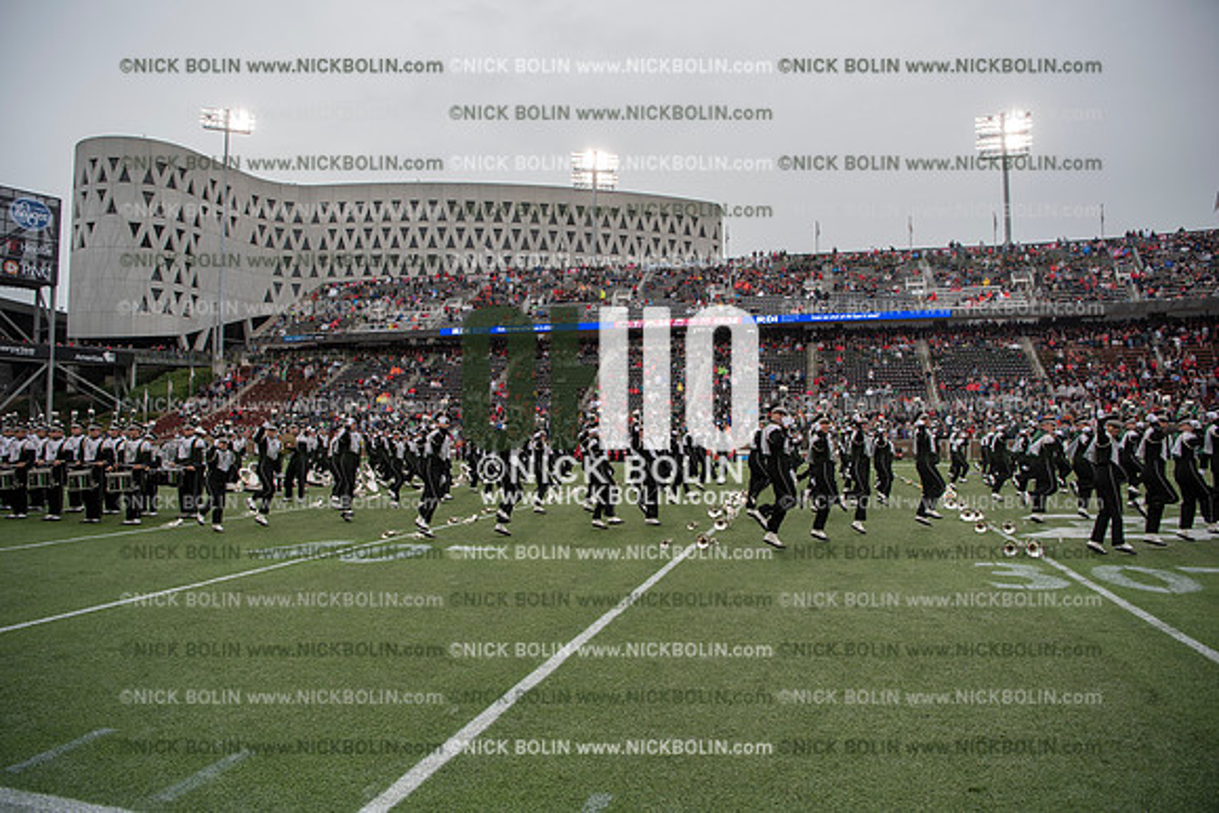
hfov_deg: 73.7
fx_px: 813
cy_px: 406
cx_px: 610
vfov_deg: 53.2
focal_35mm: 24
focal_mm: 24
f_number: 3.5
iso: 250
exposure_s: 1/800
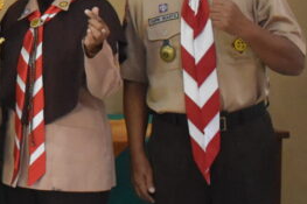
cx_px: -207
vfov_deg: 8.6
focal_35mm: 158
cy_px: -38
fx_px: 1346
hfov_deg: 12.2
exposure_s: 1/60
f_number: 4
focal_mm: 27
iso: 3200
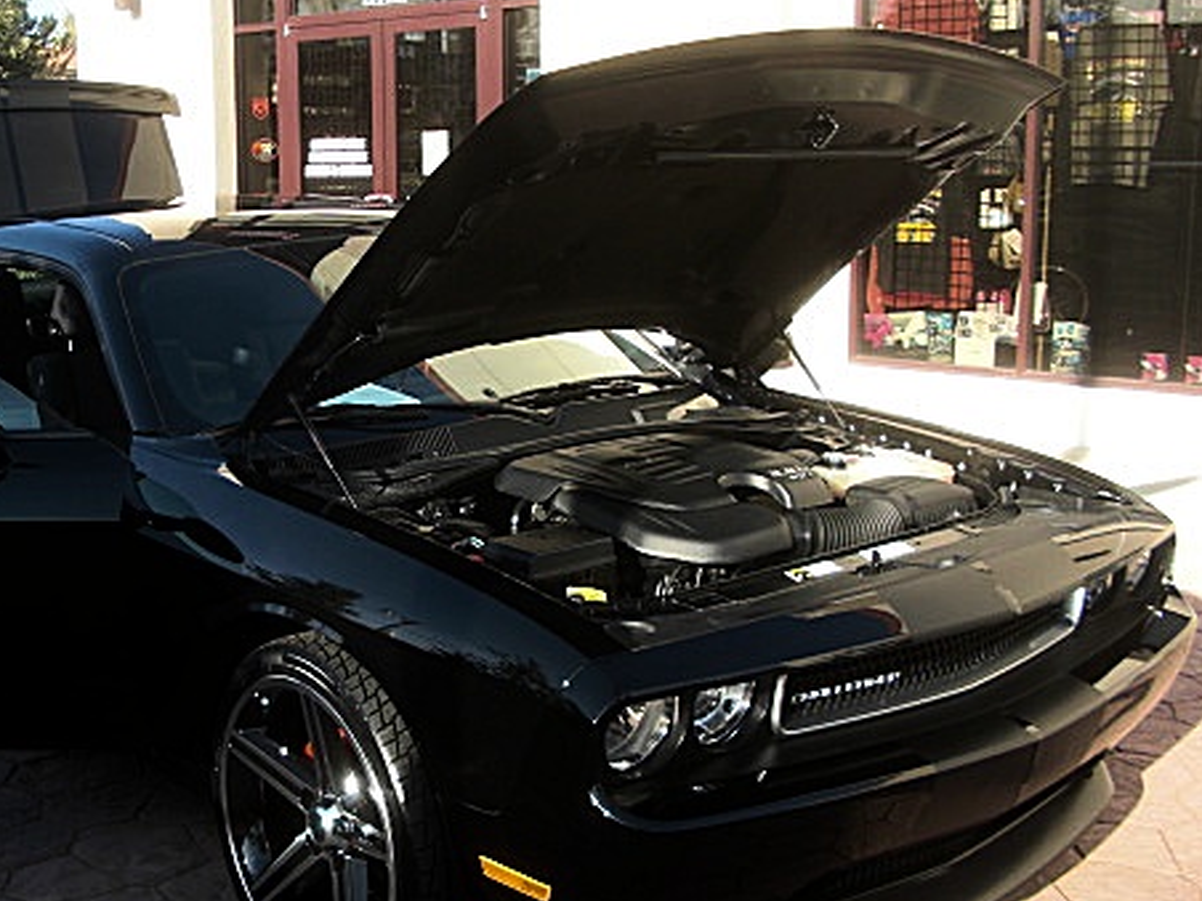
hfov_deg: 37.0
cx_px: 367
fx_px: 1771
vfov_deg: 28.6
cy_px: 484
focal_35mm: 51
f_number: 2.8
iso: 50
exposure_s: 1/250
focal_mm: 6.3
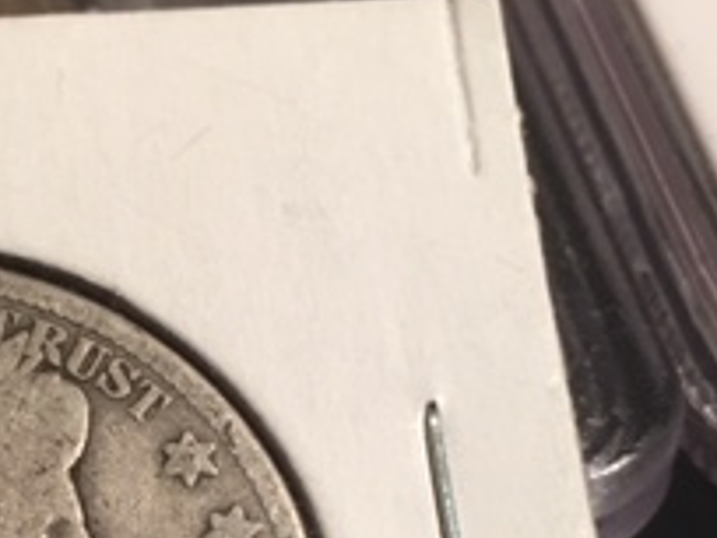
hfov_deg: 21.2
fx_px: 1885
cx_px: 130
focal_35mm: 91
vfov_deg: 15.8
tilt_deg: -53.9
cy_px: 601
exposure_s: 1/15
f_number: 2.2
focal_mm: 4.15
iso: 32
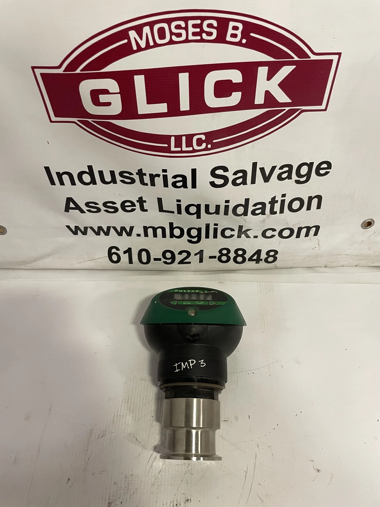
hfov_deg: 53.1
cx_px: 190
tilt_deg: -48.1
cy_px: 254
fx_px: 381
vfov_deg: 67.3
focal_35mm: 26
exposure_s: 1/60
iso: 160
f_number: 1.6
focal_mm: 4.2
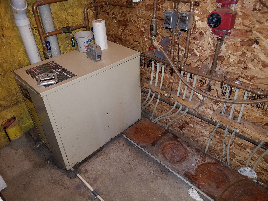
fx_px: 201
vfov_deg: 53.1
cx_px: 134
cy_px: 100
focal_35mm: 26
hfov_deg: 67.3
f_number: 1.7
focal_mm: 4.2
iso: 125
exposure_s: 1/15
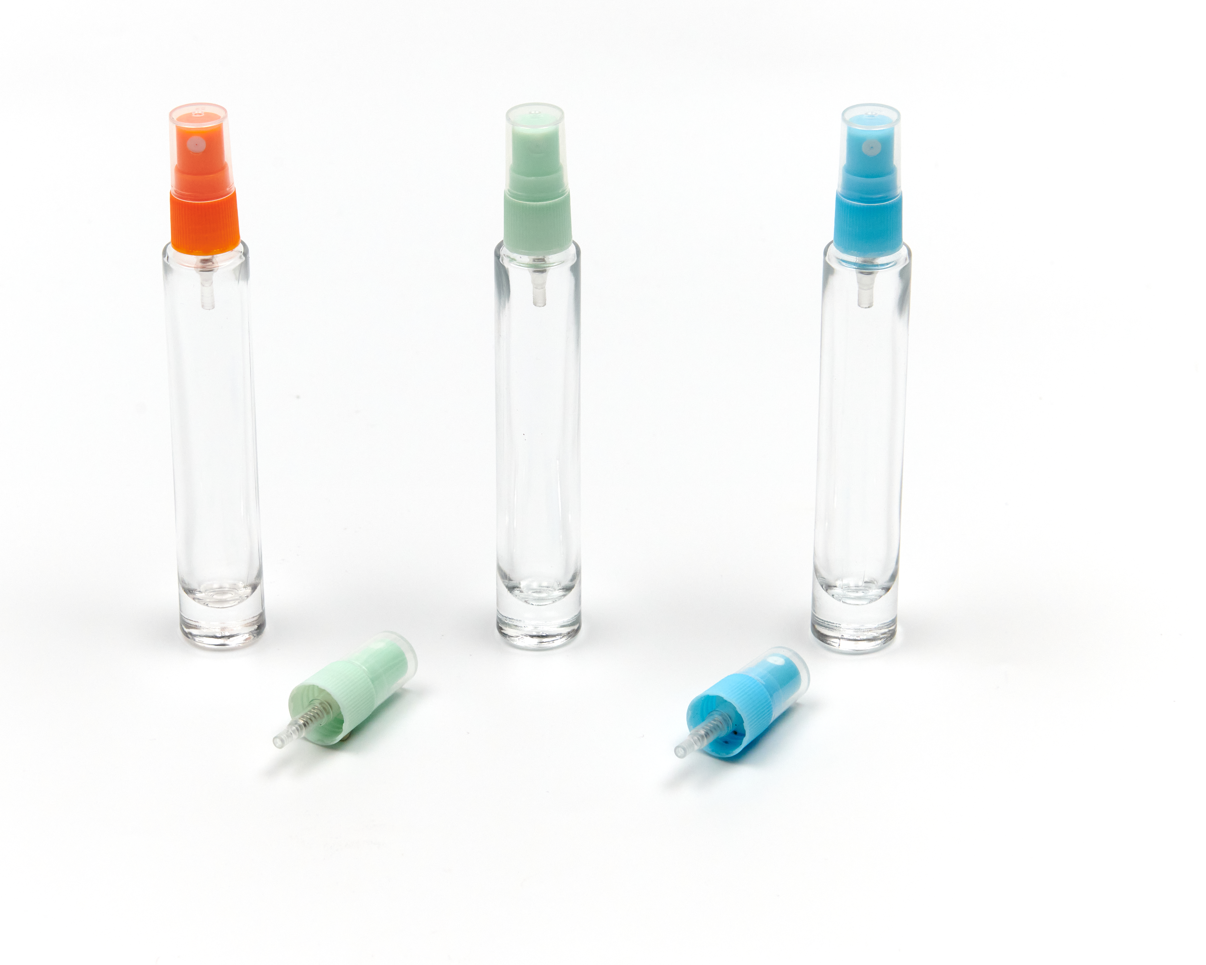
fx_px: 4105
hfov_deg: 16.7
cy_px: 428
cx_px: 492
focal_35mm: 115
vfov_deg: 13.4
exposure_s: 1/160
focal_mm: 70
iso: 640
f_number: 14
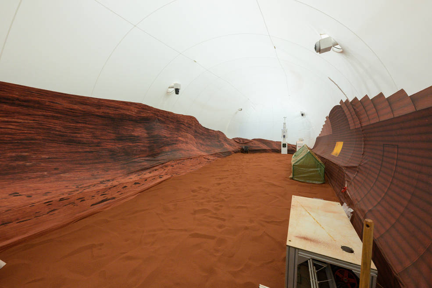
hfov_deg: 104.2
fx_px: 168
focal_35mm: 14
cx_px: 216
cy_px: 144
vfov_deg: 81.2
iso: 1250
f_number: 8
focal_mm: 14
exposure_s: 1/60
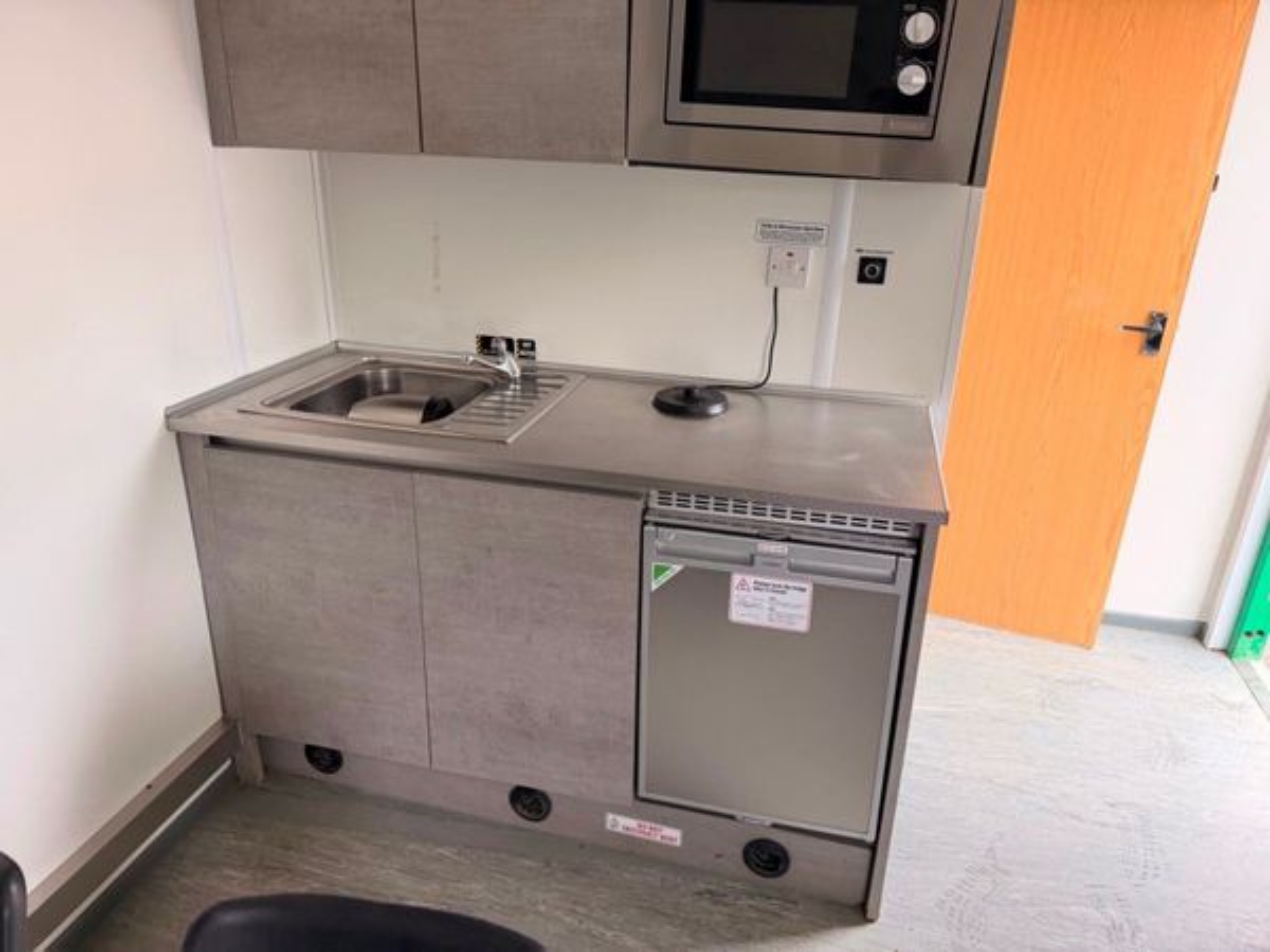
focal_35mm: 24
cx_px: 635
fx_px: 881
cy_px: 476
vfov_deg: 56.8
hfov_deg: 71.6
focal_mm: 6.76
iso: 200
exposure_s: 1/172
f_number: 1.78
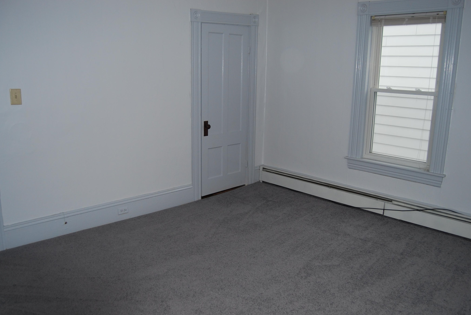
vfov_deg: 43.7
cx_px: 234
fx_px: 393
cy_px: 163
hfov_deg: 61.9
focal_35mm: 30
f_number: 3.5
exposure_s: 1/60
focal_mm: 18
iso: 200
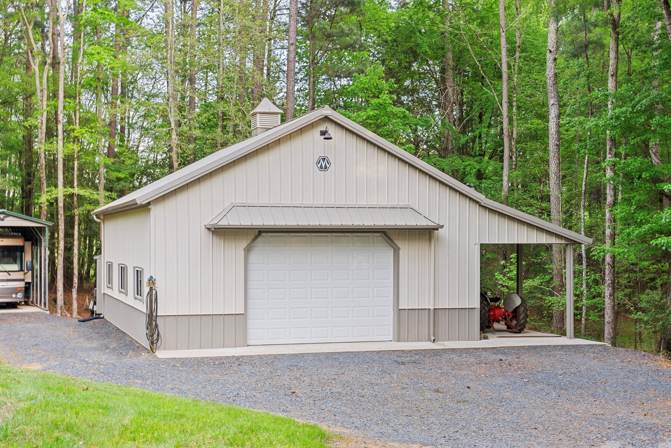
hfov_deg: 39.6
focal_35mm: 50
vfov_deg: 27.0
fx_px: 932
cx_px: 325
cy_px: 251
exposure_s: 1/4
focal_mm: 42
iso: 100
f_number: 9
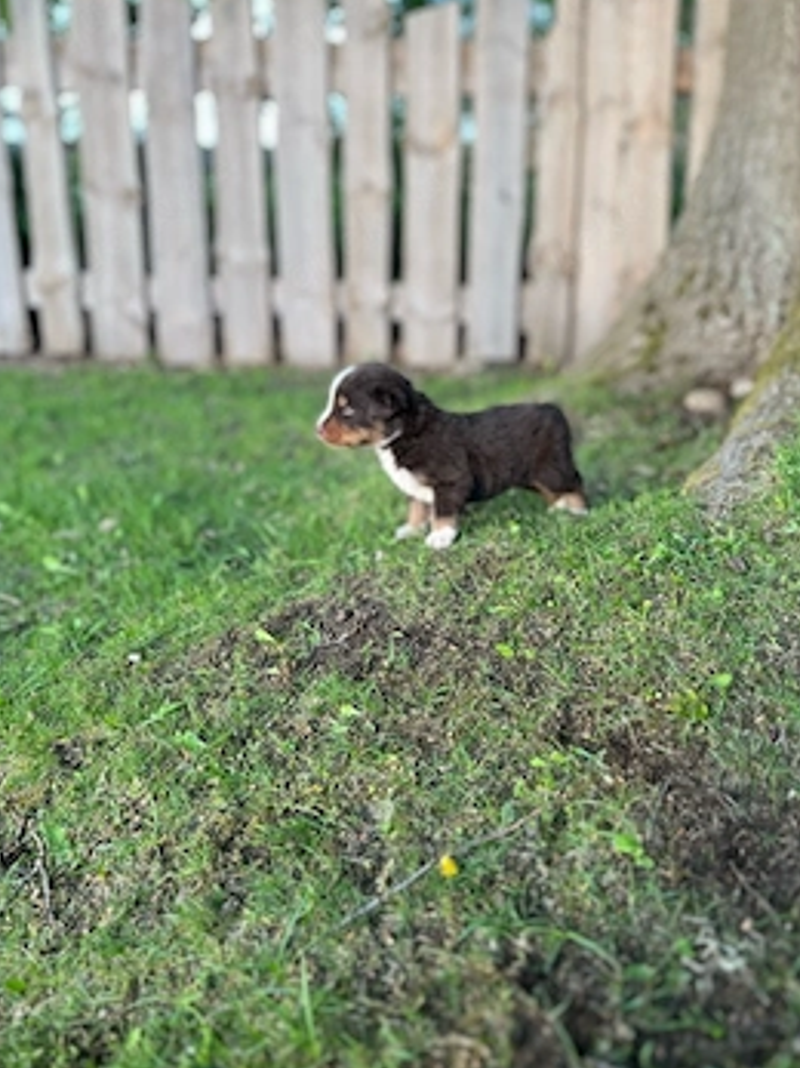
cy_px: 496
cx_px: 443
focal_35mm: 30
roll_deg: +0.2
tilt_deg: -19.0
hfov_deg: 46.7
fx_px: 925
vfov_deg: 59.9
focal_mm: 5.1
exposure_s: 1/123
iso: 32
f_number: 1.6
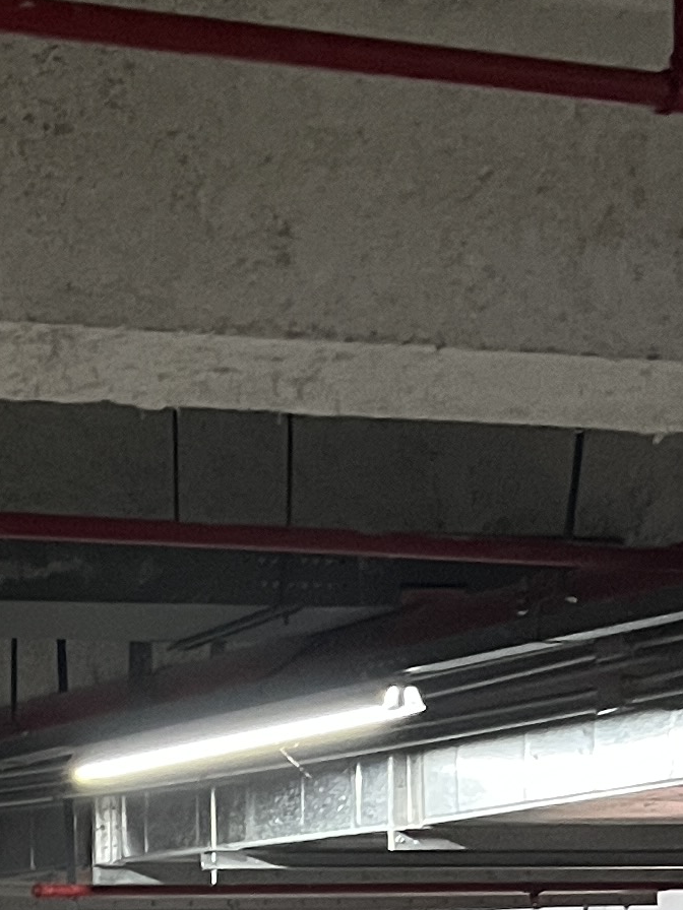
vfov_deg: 16.0
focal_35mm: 117
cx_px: -533
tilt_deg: -1.7
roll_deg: -0.2
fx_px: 3078
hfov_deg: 11.7
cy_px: 1172
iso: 500
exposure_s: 1/33
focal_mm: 5.7
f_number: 1.5
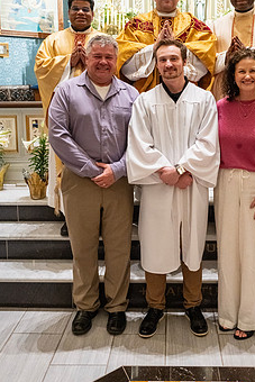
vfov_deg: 44.9
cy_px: 133
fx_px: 456
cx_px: 167
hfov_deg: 31.0
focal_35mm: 43
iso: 5000
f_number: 7.1
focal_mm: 32.5
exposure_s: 1/60
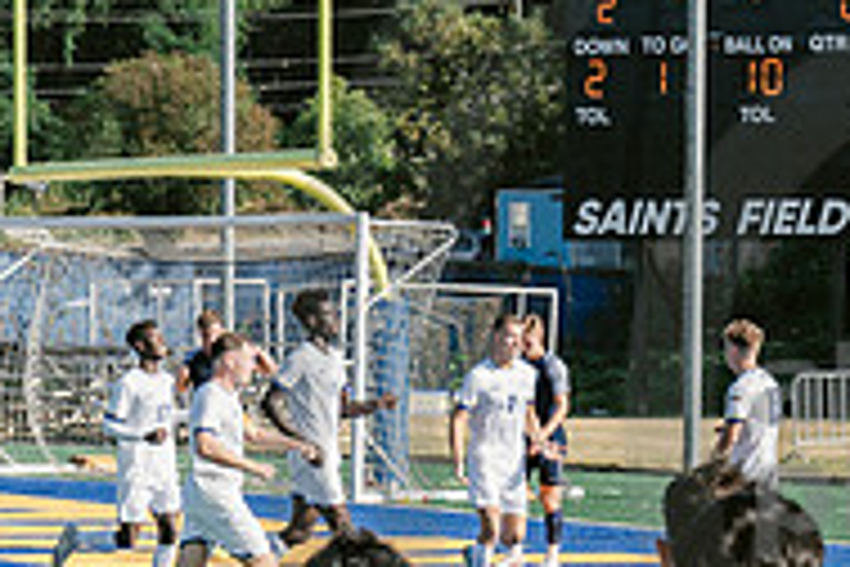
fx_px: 5076
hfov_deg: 9.4
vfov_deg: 6.4
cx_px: 1066
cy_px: 434
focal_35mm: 215
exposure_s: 1/1600
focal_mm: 70
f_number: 5.6
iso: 640
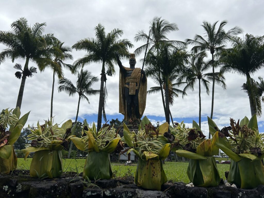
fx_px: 198
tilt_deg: +16.0
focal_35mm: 26
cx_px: 132
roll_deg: -1.9
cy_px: 99
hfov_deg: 67.3
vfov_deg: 53.1
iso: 50
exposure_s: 1/11364
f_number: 1.5
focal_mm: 5.7
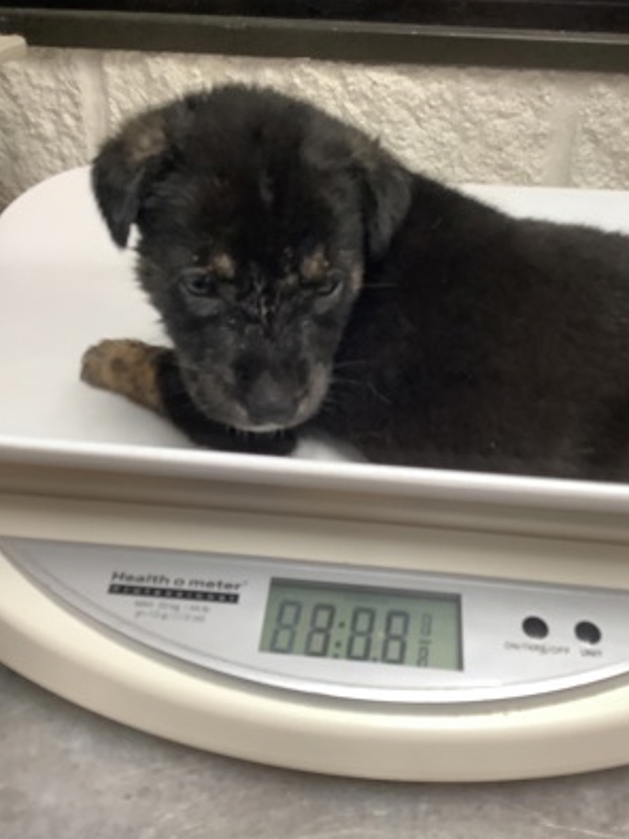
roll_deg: -1.2
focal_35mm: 33
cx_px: 333
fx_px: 800
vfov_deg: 55.4
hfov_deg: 42.9
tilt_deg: -30.1
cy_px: 406
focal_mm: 3.3
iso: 320
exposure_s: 1/60
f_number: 2.4
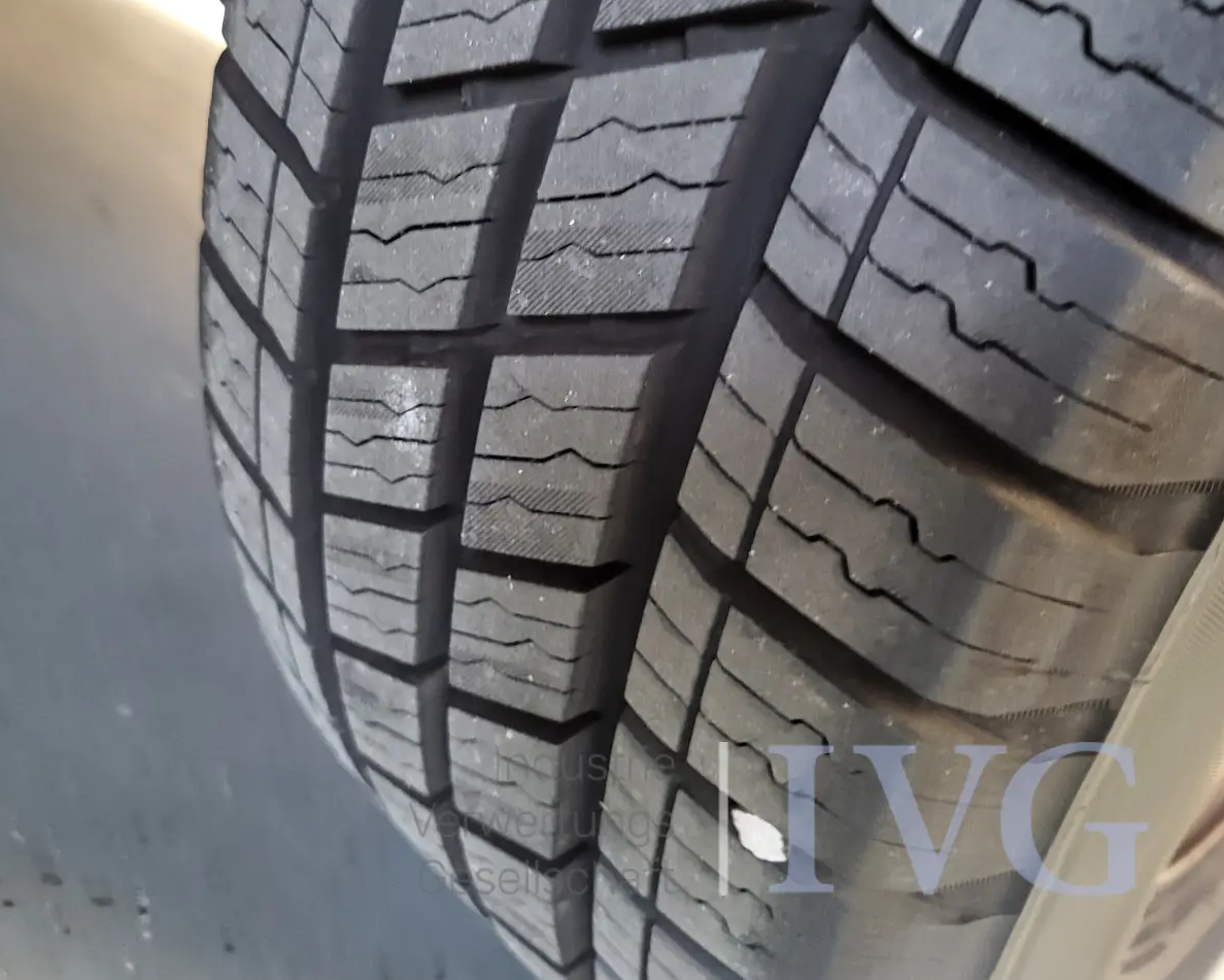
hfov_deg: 44.7
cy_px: 302
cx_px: 555
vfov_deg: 36.0
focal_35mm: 41
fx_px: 1486
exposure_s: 1/50
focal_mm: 5.4
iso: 400
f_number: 1.8
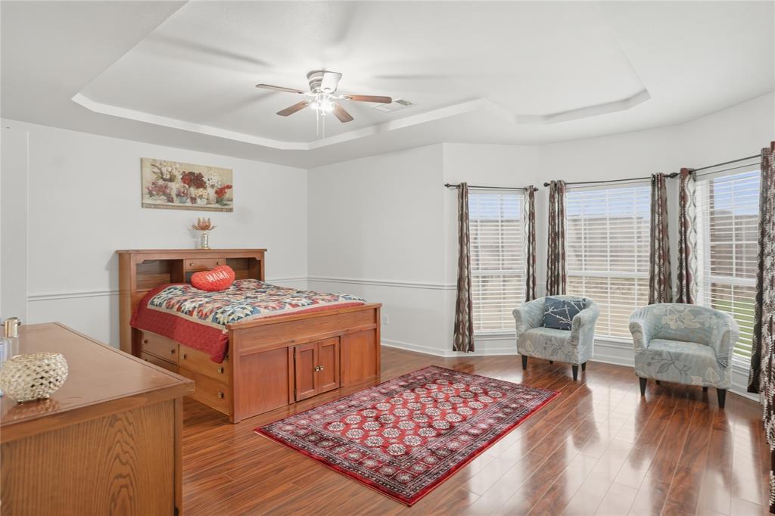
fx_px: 430
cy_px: 258
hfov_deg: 84.0
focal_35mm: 20
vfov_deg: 61.9
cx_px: 388
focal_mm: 20
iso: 500
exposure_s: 1/13
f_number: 4
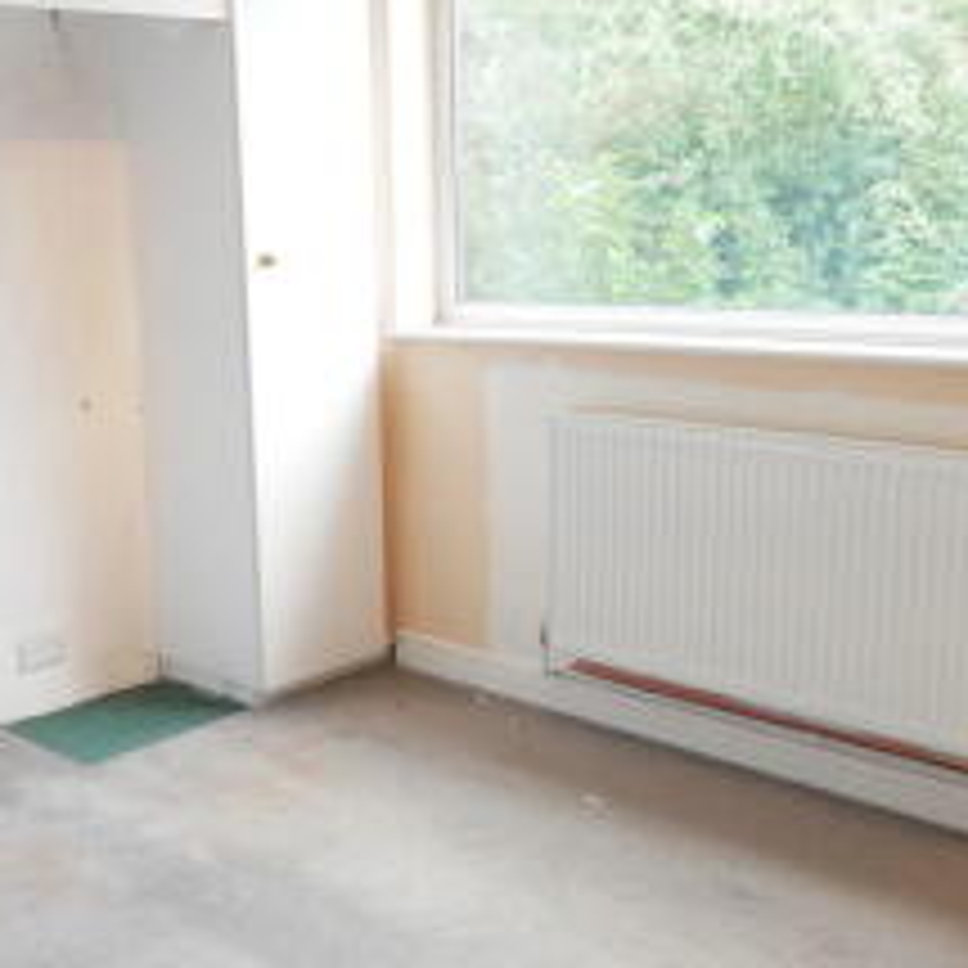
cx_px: 338
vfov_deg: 39.1
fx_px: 1360
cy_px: 439
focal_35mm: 43
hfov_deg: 38.8
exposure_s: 1/60
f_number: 4
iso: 640
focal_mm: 9
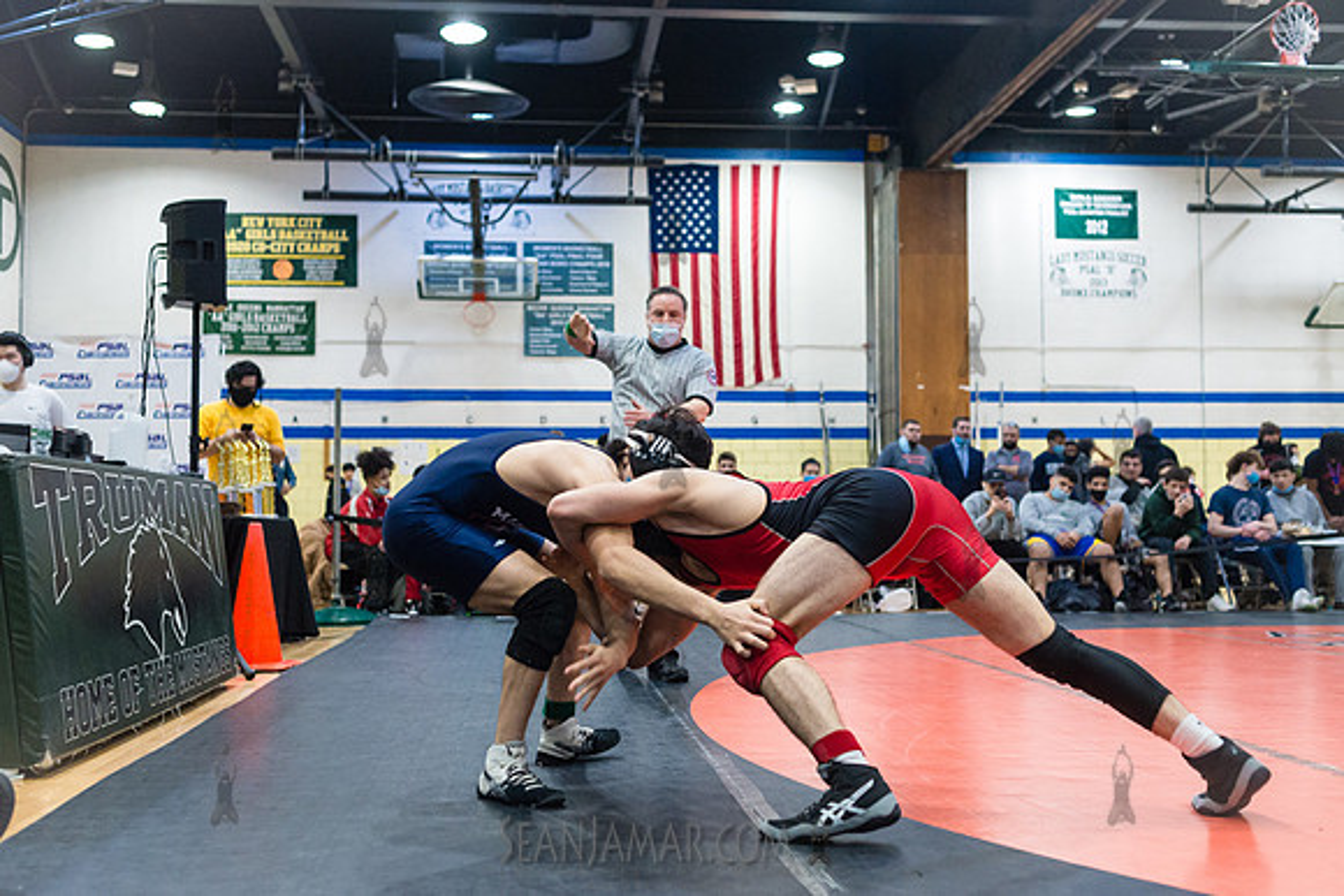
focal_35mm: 39
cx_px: 672
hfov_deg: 50.1
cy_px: 448
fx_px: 1439
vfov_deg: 34.6
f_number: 3.5
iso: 4000
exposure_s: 1/400
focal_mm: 35
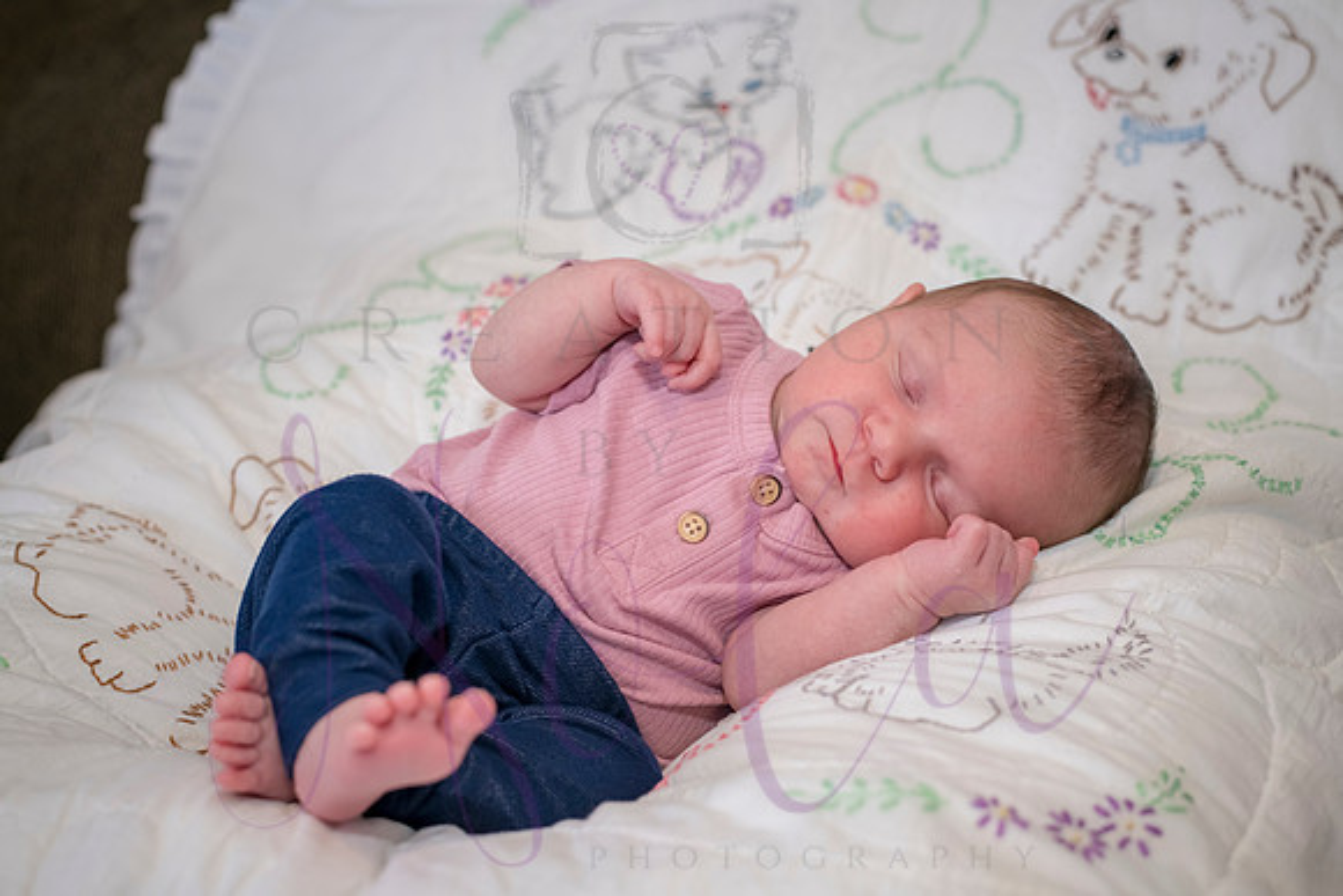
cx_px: 672
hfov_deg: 39.6
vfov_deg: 27.0
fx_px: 1866
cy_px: 448
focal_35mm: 50
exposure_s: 1/60
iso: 800
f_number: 4
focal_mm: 50
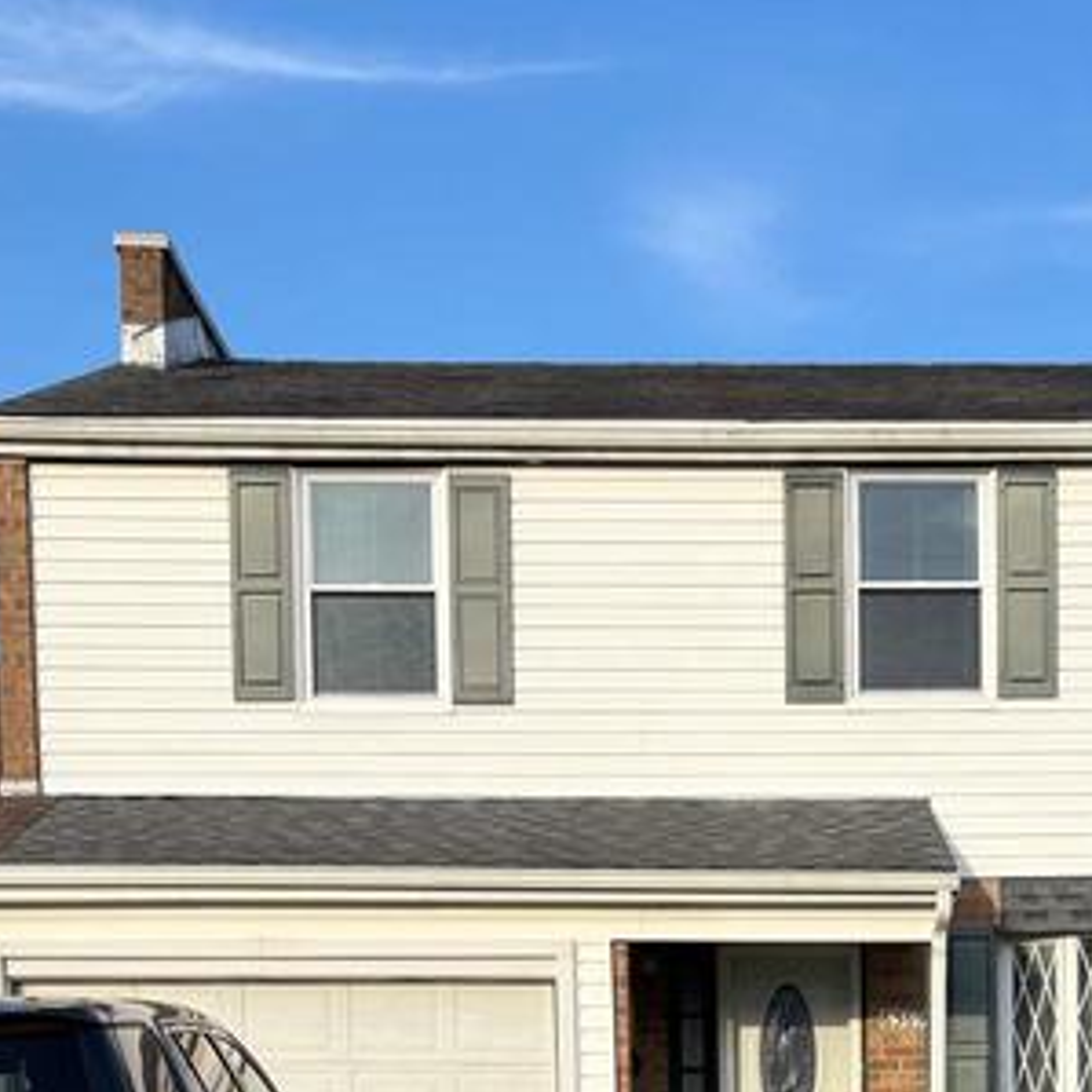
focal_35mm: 59
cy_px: 1282
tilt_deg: -0.6
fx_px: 2106
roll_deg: +1.6
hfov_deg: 28.7
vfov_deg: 26.2
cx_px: 785
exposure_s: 1/1901
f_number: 1.6
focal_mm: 5.96
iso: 50
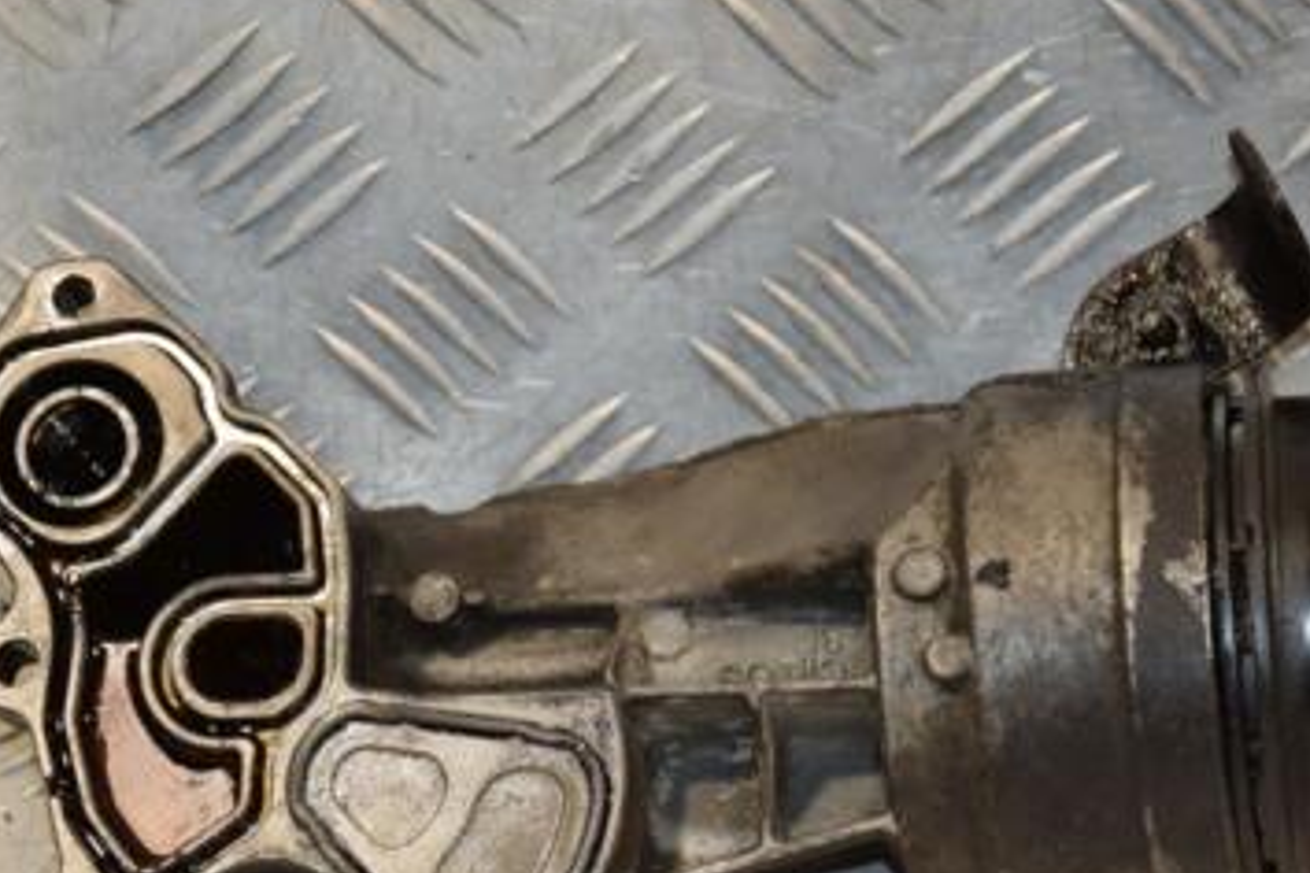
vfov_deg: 7.2
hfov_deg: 10.8
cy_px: 629
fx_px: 6944
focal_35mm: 191
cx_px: 777
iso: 800
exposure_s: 1/200
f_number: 5.6
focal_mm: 75
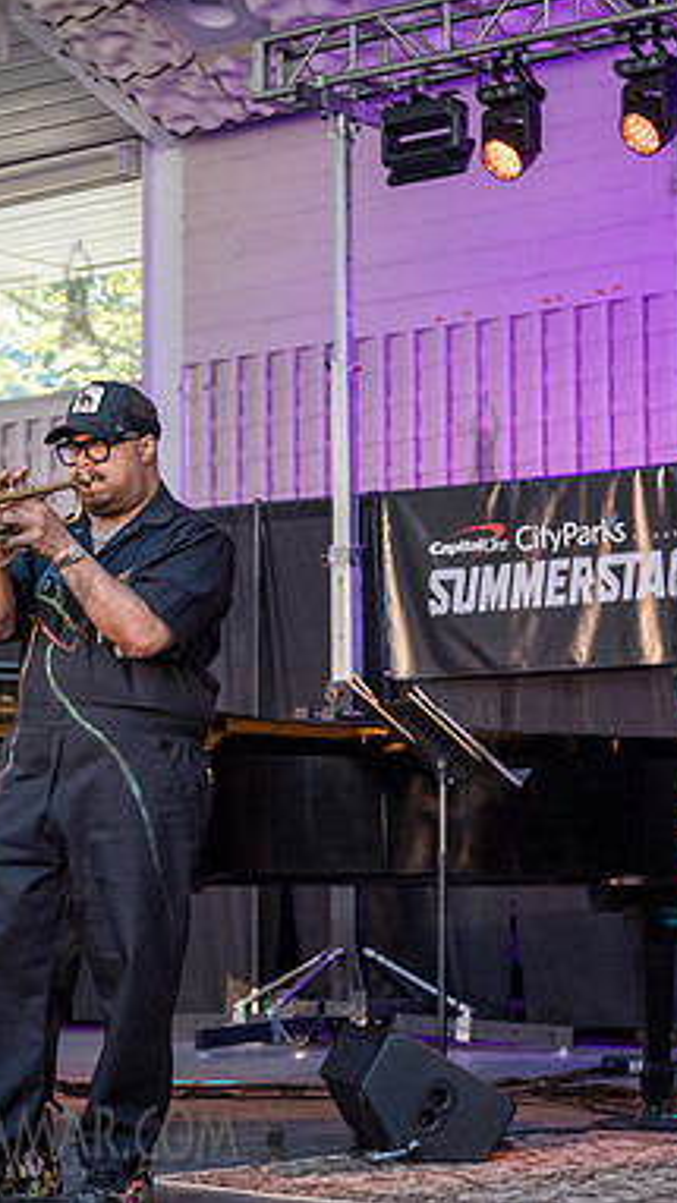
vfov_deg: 23.9
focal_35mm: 89
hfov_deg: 13.5
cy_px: 597
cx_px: 76
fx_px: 2839
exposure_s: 1/800
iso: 3200
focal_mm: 56
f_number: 4
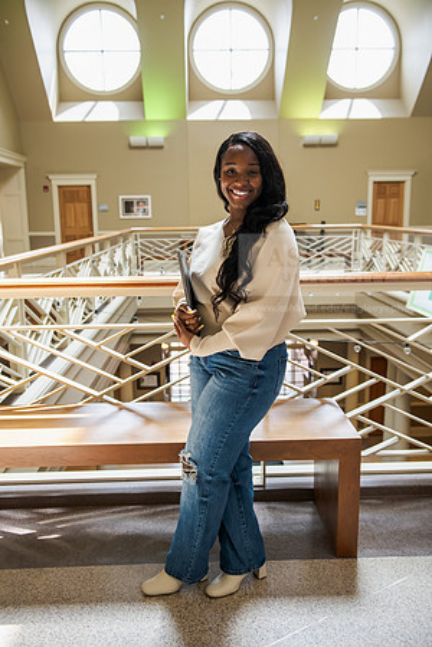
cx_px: 216
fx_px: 576
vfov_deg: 58.7
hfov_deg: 41.1
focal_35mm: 32
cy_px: 324
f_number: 3.5
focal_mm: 32
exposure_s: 1/200
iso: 800
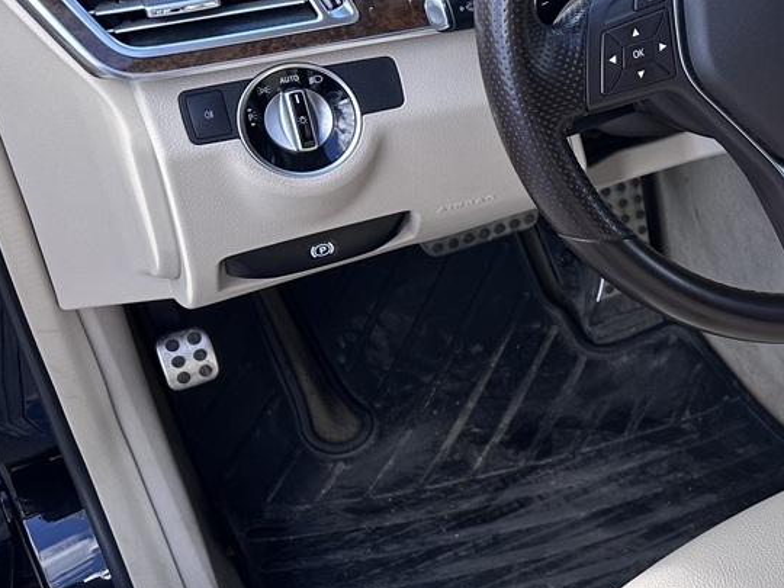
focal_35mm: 64
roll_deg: -8.6
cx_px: 970
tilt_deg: -41.1
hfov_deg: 26.5
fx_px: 1450
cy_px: 296
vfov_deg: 22.9
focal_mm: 6.86
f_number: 1.78
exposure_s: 1/535
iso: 80
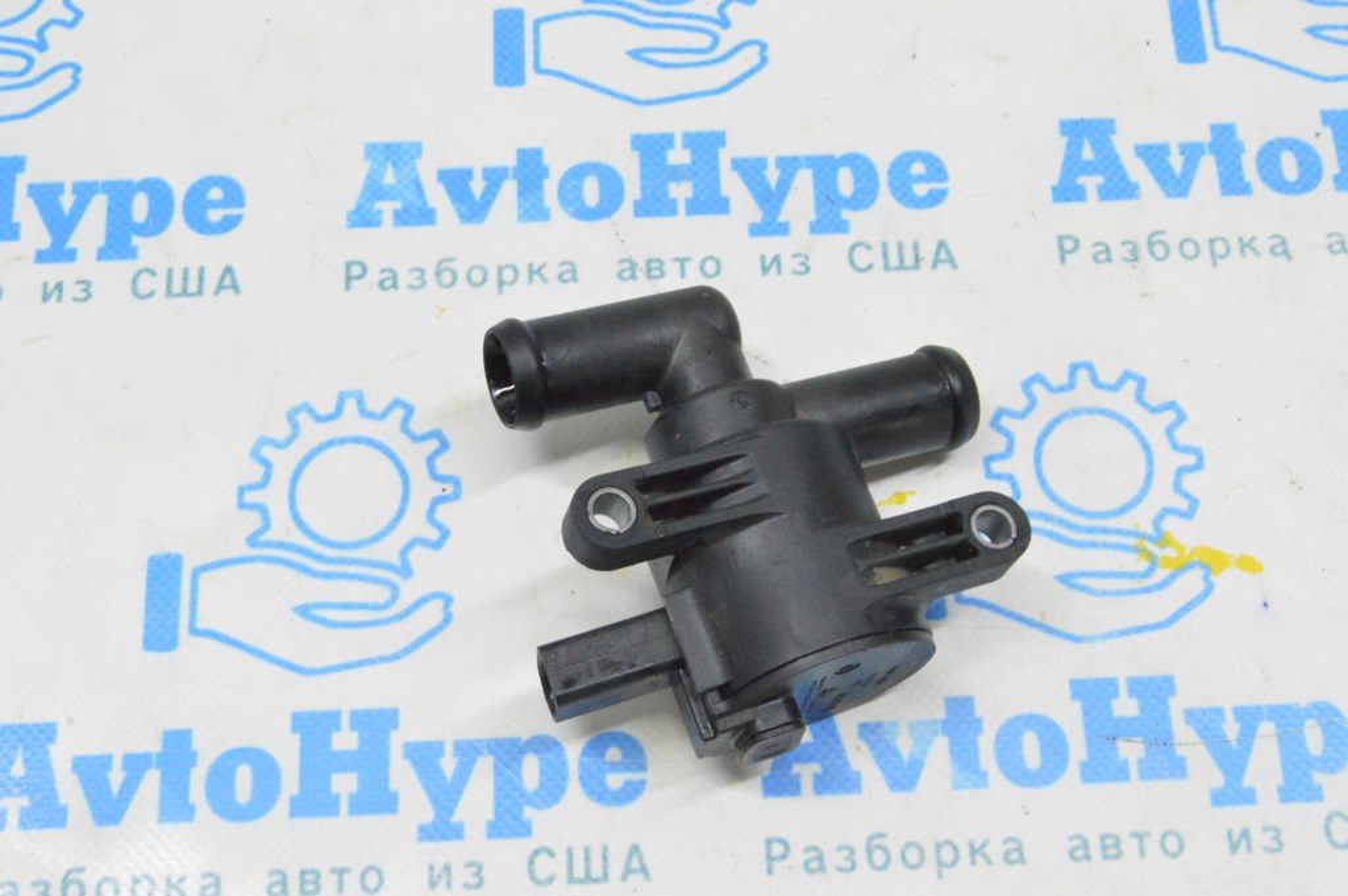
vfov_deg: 25.7
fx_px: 1964
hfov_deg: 37.9
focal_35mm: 52
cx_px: 674
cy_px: 448
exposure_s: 1/15
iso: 6400
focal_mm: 35
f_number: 20
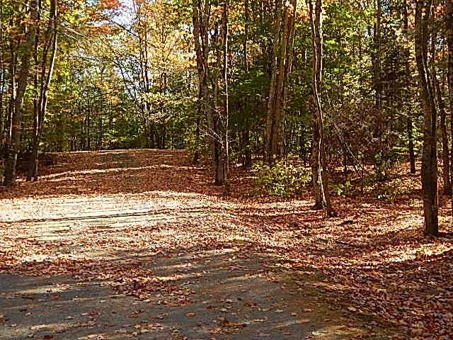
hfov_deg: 43.9
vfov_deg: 33.6
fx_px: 563
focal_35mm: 43
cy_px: 170
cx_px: 226
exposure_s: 1/160
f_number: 3.6
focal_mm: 7.7
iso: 125
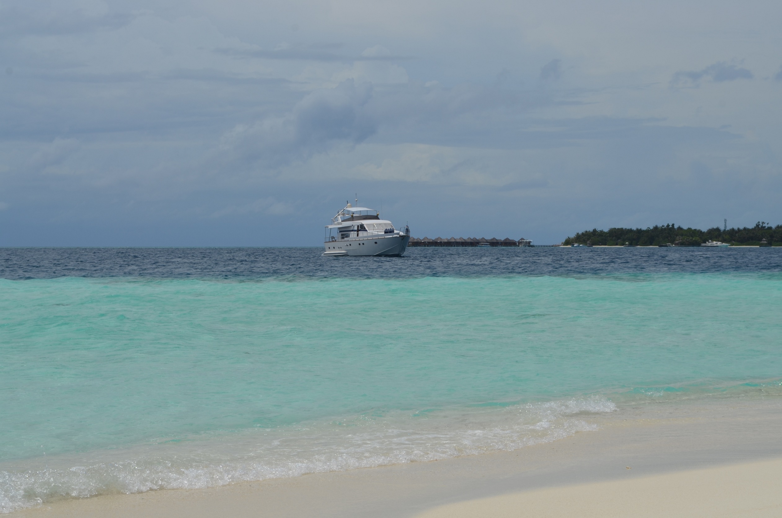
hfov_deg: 24.7
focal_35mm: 82
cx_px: 391
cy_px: 259
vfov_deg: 16.5
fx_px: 1788
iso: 100
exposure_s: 1/500
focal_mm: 55
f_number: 11
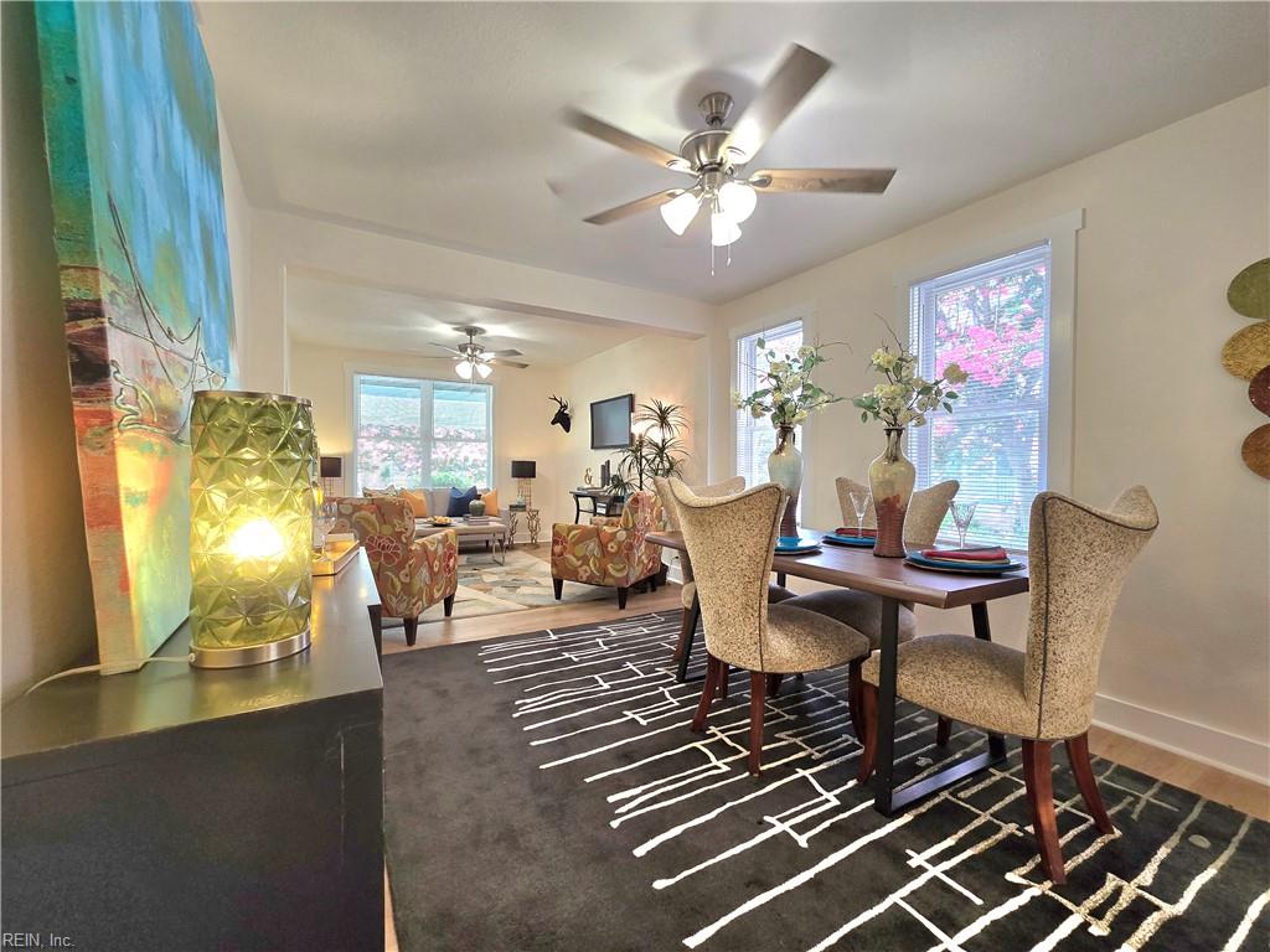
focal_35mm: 13
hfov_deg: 106.2
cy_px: 476
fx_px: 477
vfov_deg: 89.9
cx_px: 635
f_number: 2.2
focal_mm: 2.2
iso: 100
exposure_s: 1/60.2
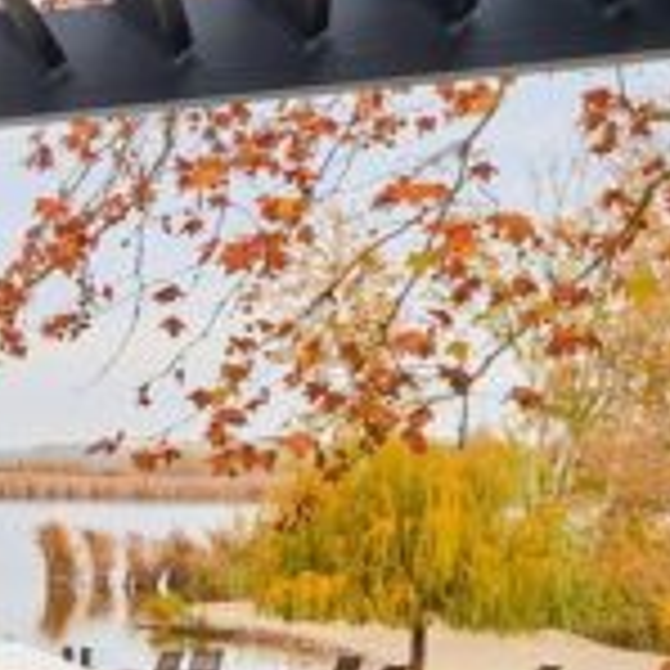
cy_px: 513
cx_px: -971
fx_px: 1599
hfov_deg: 14.5
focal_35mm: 73
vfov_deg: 23.4
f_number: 11
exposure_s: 1/60
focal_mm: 15
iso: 100
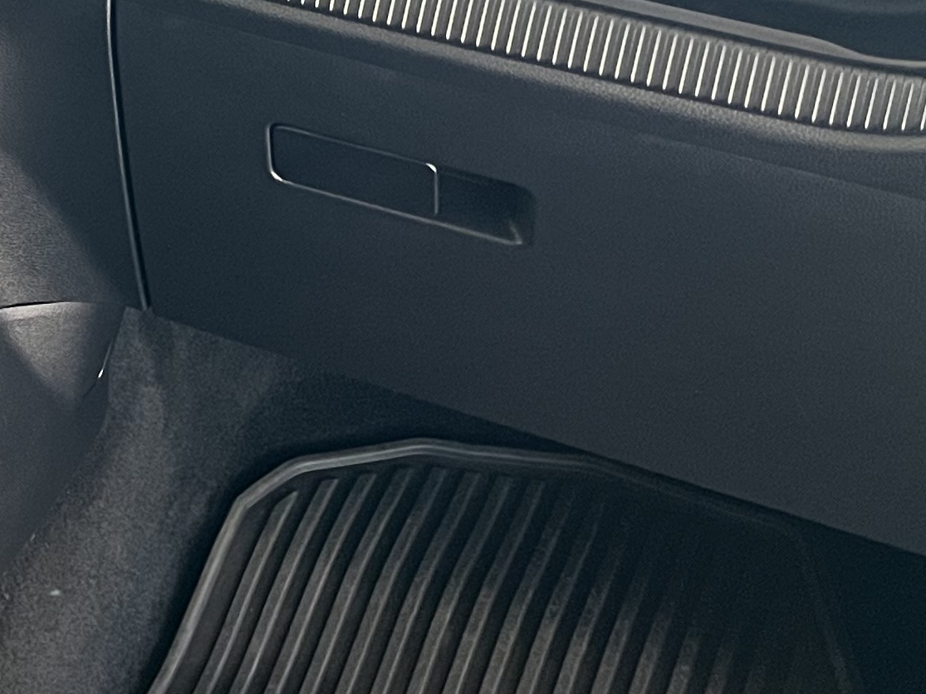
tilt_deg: -19.9
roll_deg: -2.8
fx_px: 2514
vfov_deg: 14.9
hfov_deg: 18.5
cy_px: -260
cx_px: -455
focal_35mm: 94
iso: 500
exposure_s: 1/60
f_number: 1.5
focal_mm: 5.7
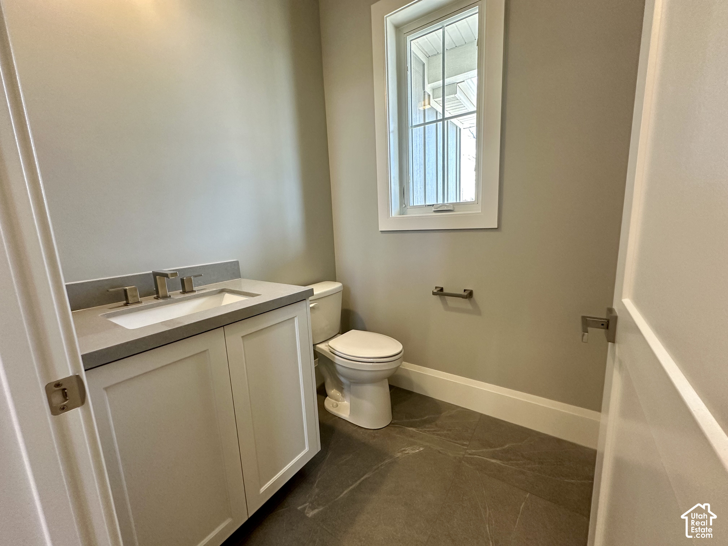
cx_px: 364
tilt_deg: -9.2
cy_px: 273
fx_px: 294
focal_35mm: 14
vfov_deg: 85.7
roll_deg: +2.3
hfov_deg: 102.1
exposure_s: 1/120
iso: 250
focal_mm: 2.22
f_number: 2.2
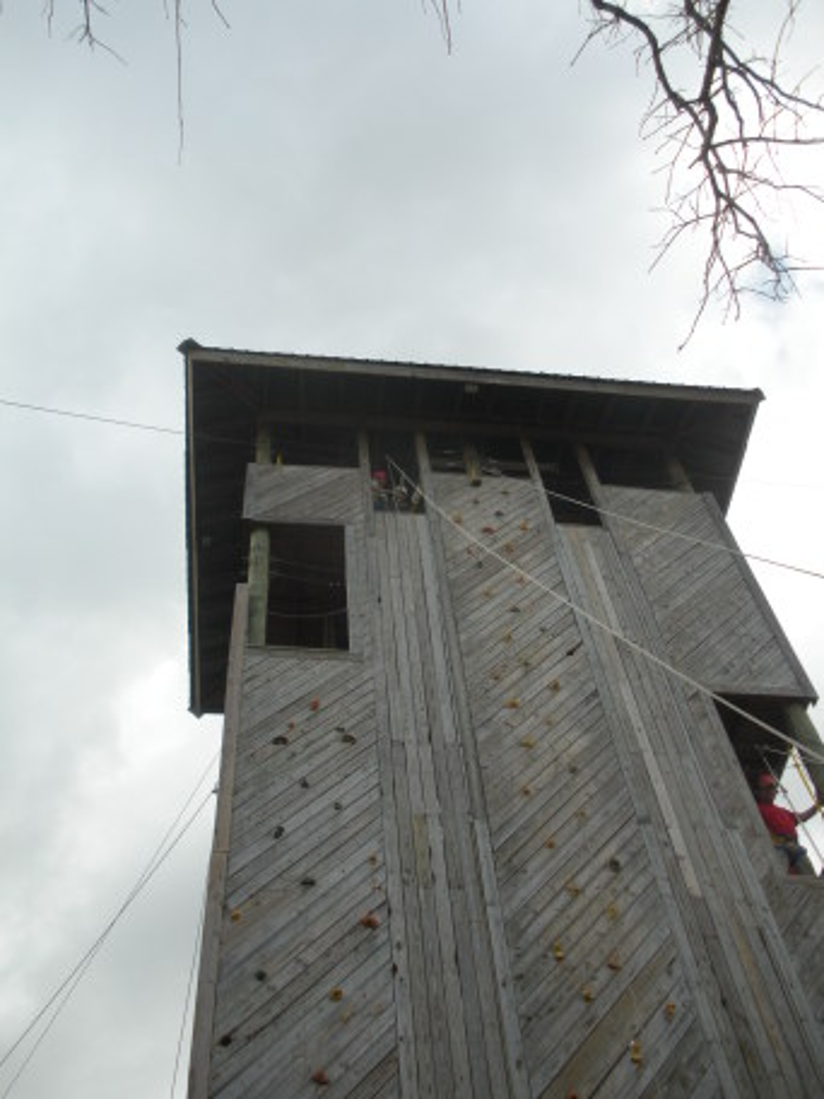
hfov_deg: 39.7
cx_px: 412
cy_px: 550
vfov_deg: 51.4
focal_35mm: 36
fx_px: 1143
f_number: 3.5
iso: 88
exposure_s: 1/526
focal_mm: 6.3
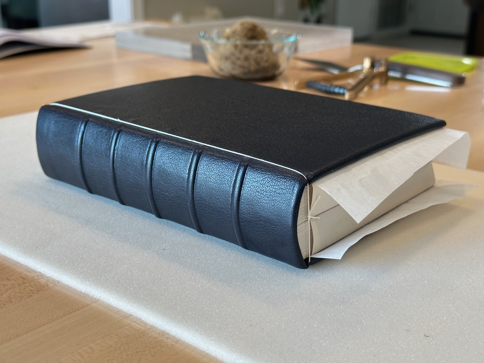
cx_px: 242
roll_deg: -0.9
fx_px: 671
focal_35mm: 48
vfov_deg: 30.3
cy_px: 182
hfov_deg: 39.7
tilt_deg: -20.2
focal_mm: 6.86
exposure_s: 1/120
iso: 80
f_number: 1.78
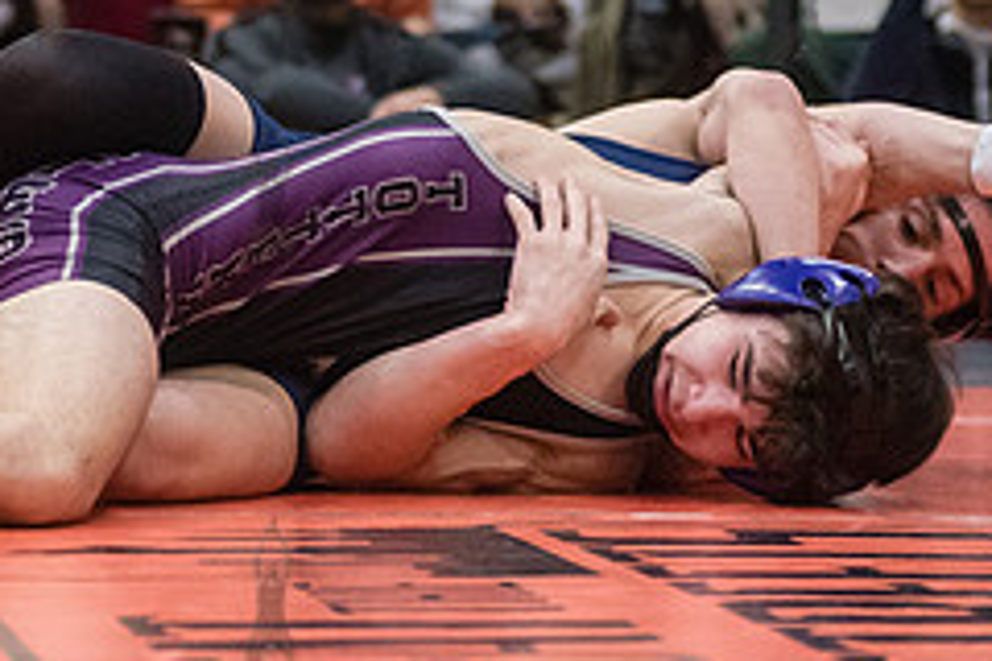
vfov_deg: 5.8
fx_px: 6503
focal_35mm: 236
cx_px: 332
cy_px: 261
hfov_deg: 8.7
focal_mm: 86
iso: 8000
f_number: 3.2
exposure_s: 1/500
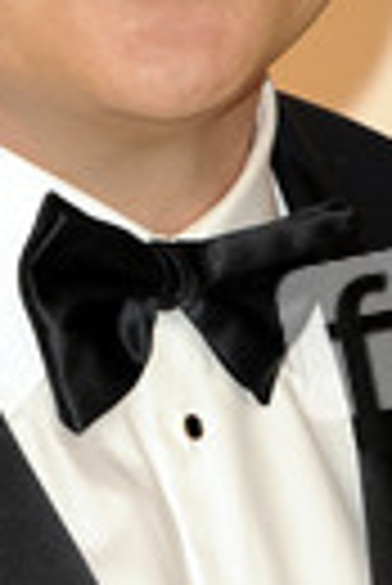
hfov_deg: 1.5
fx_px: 15035
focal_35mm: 923
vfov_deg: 2.2
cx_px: 101
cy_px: 90
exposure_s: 1/200
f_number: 6.3
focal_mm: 300
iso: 1600
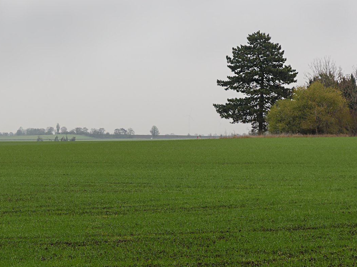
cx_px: 160
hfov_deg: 20.7
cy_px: 135
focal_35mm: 95
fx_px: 979
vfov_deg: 15.6
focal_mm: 58
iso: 280
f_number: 7.1
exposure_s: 1/200
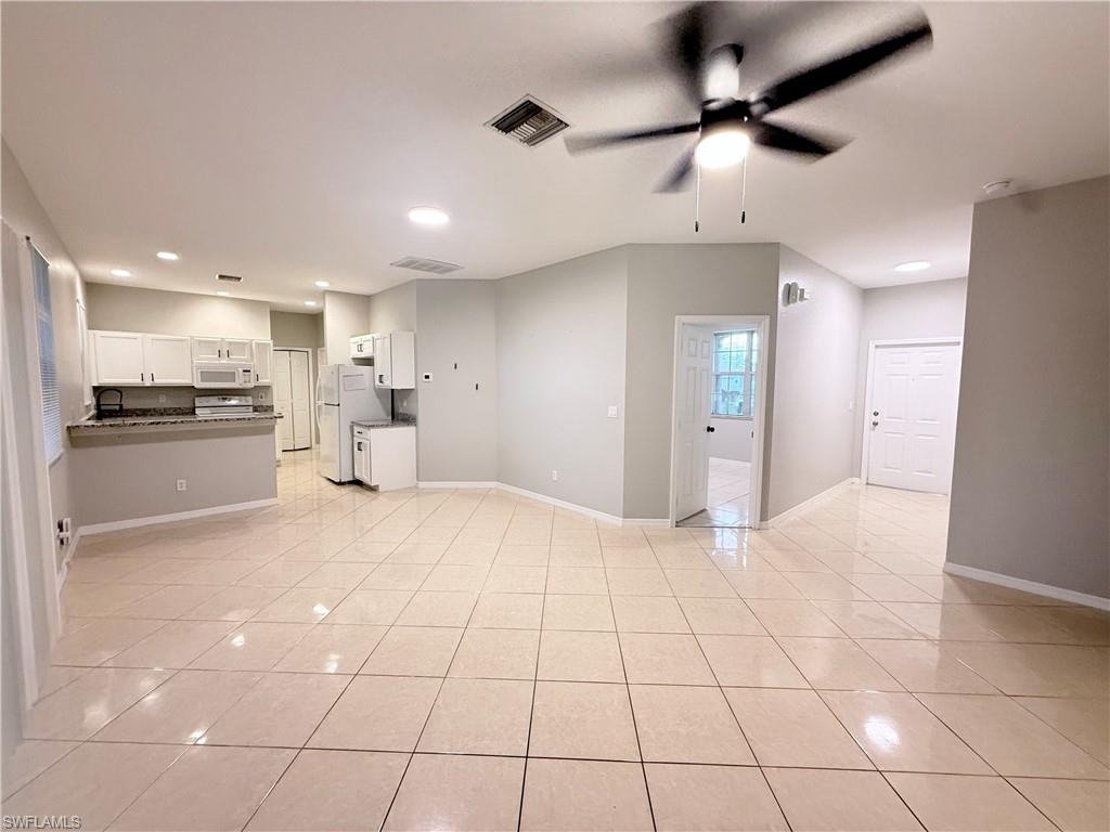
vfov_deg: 85.7
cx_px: 555
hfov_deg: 102.1
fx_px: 449
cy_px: 416
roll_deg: +0.8
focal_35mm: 14
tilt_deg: -4.0
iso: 400
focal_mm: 2.22
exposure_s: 1/60
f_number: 2.2
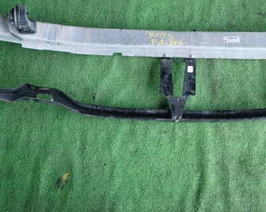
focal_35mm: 44
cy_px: 60
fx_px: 346
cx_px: 175
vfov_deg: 33.6
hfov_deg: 41.5
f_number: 2
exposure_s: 1/60
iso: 160
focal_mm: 4.5
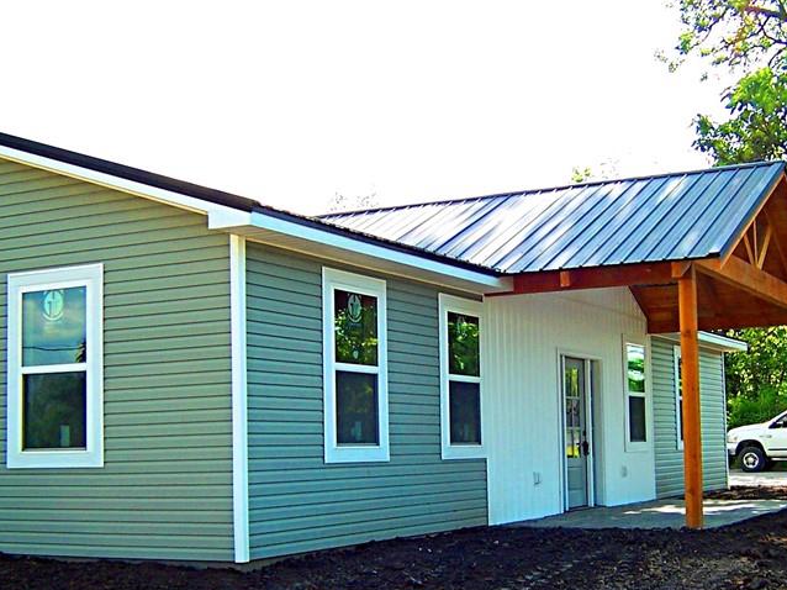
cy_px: 363
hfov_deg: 36.1
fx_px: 1205
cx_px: 444
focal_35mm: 53
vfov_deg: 27.4
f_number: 3.4
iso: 80
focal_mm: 5.5
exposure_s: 1/350
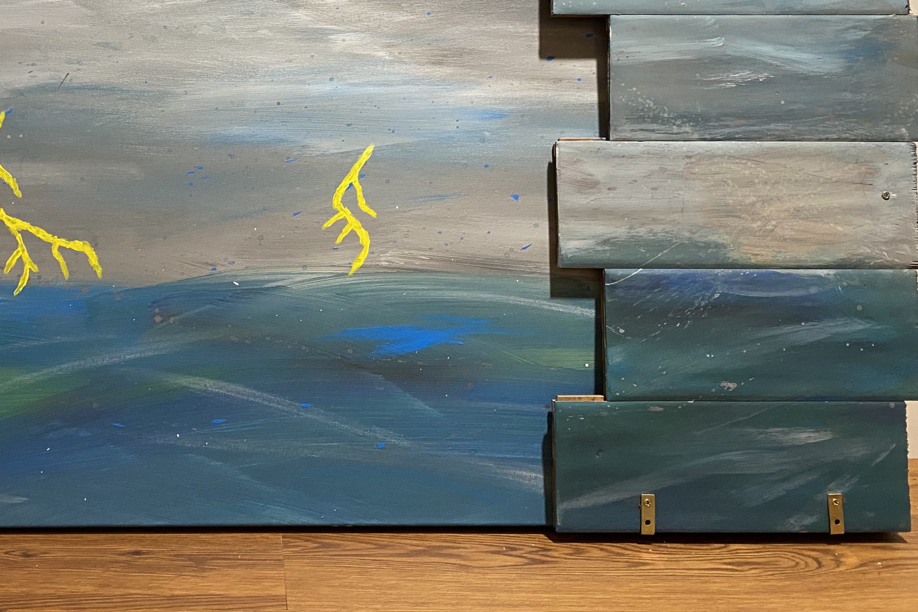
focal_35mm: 42
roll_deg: +0.8
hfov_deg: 44.9
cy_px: 175
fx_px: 1071
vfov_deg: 31.5
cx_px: 233
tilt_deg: -9.0
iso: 400
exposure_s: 1/40
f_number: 1.8
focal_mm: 4.25
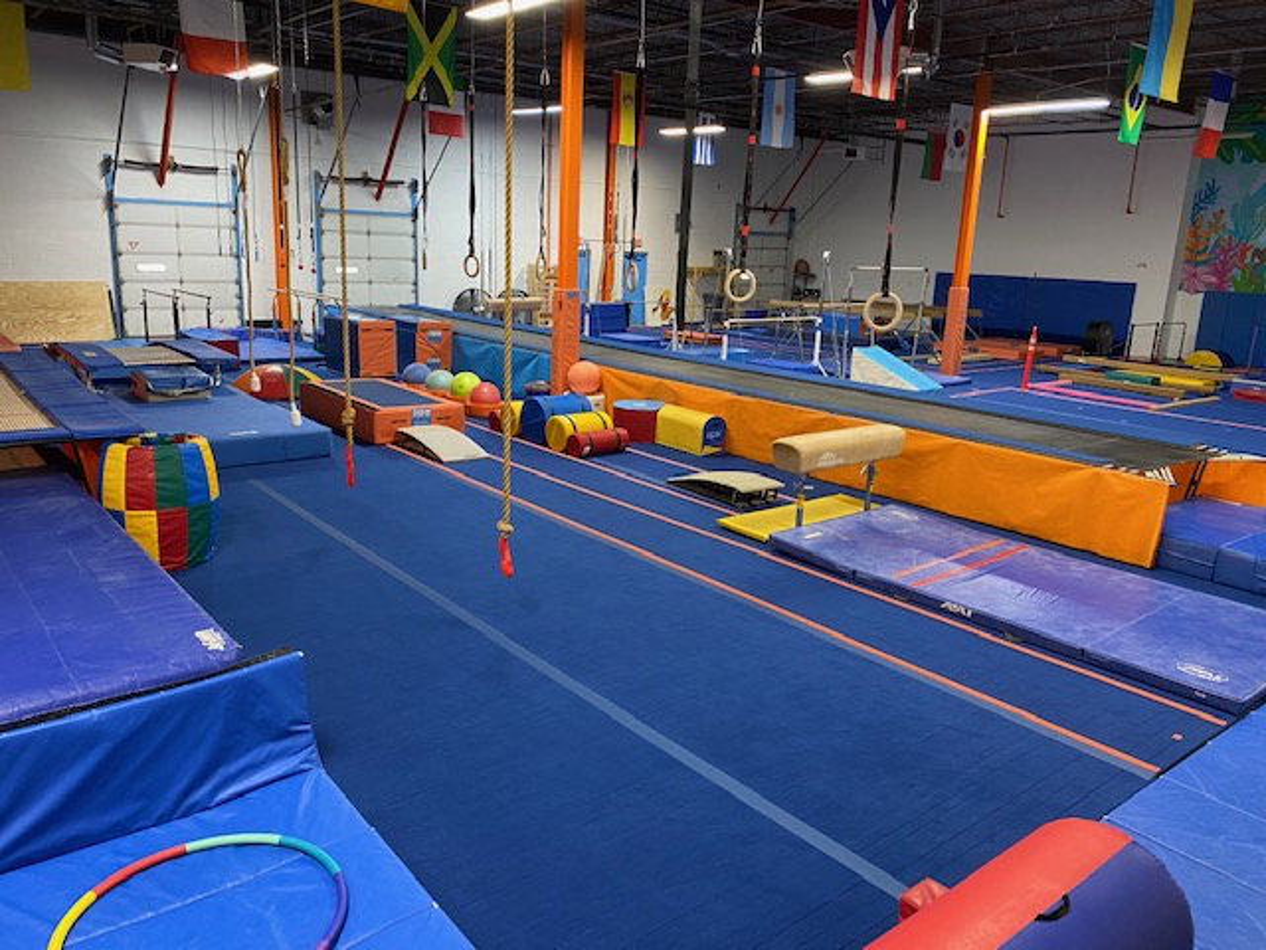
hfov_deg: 67.3
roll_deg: -2.7
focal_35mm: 26
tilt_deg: -12.6
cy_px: 475
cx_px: 633
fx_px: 951
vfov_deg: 53.1
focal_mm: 4.25
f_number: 1.8
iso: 125
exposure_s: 1/60
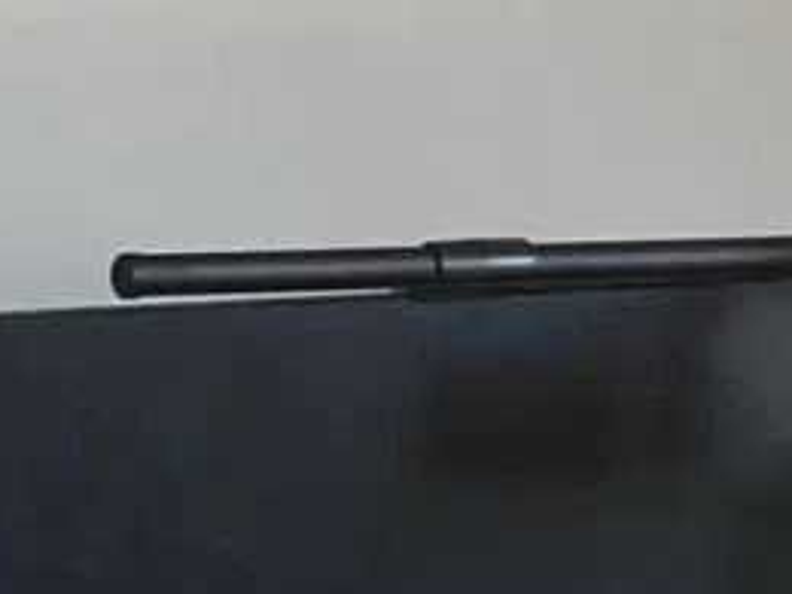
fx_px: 2929
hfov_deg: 15.2
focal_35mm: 128
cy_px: 384
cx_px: 743
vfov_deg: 11.6
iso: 640
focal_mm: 6
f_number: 2
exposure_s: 1/44
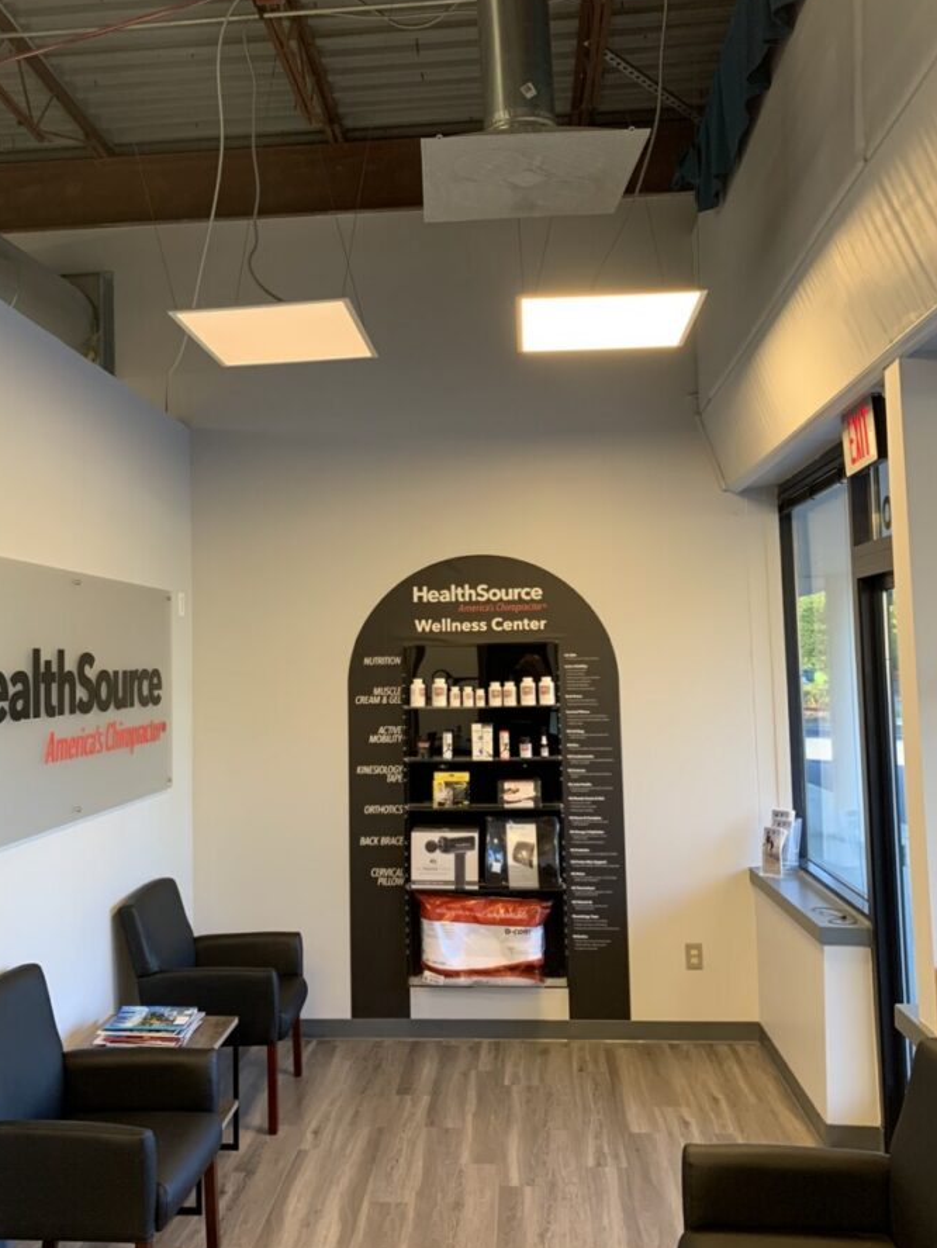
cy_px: 612
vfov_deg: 59.9
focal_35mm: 30
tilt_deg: +5.3
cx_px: 421
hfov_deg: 46.8
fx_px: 1082
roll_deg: +1.1
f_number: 1.8
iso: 200
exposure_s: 1/60
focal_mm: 4.25
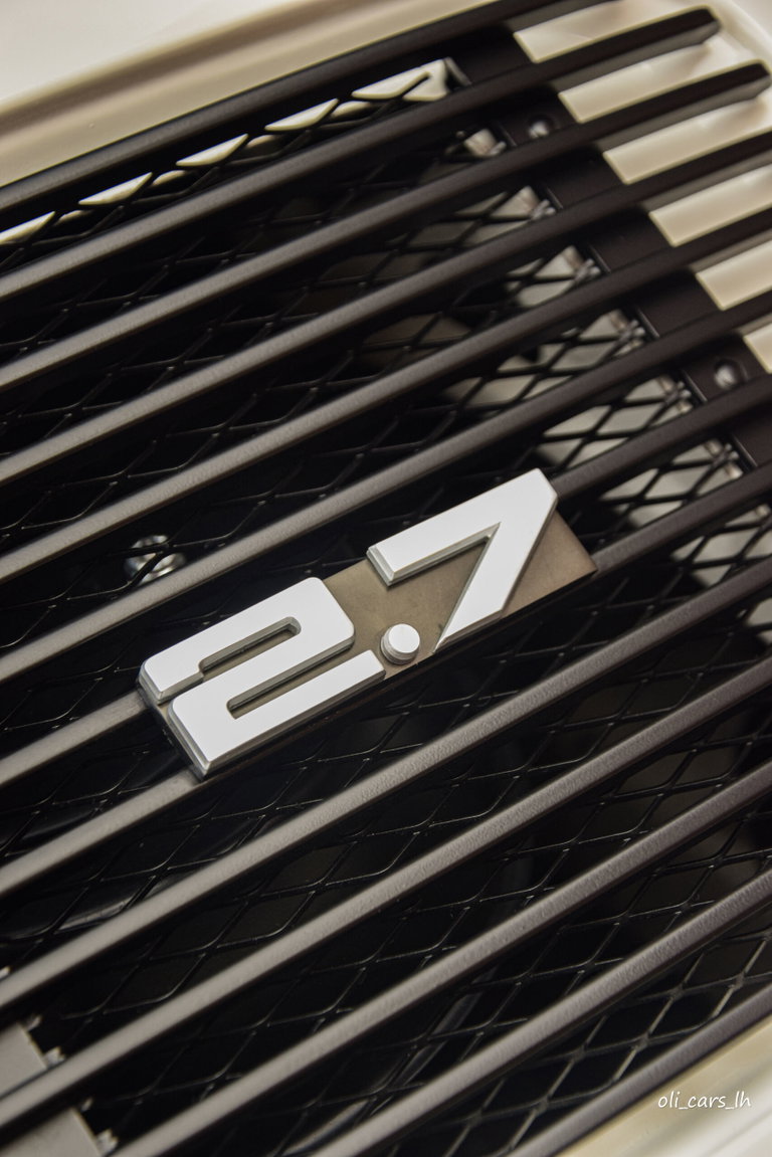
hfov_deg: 17.5
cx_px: 386
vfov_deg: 26.0
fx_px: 2507
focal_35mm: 78
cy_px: 578
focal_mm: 52
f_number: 5.6
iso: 400
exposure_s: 1/125
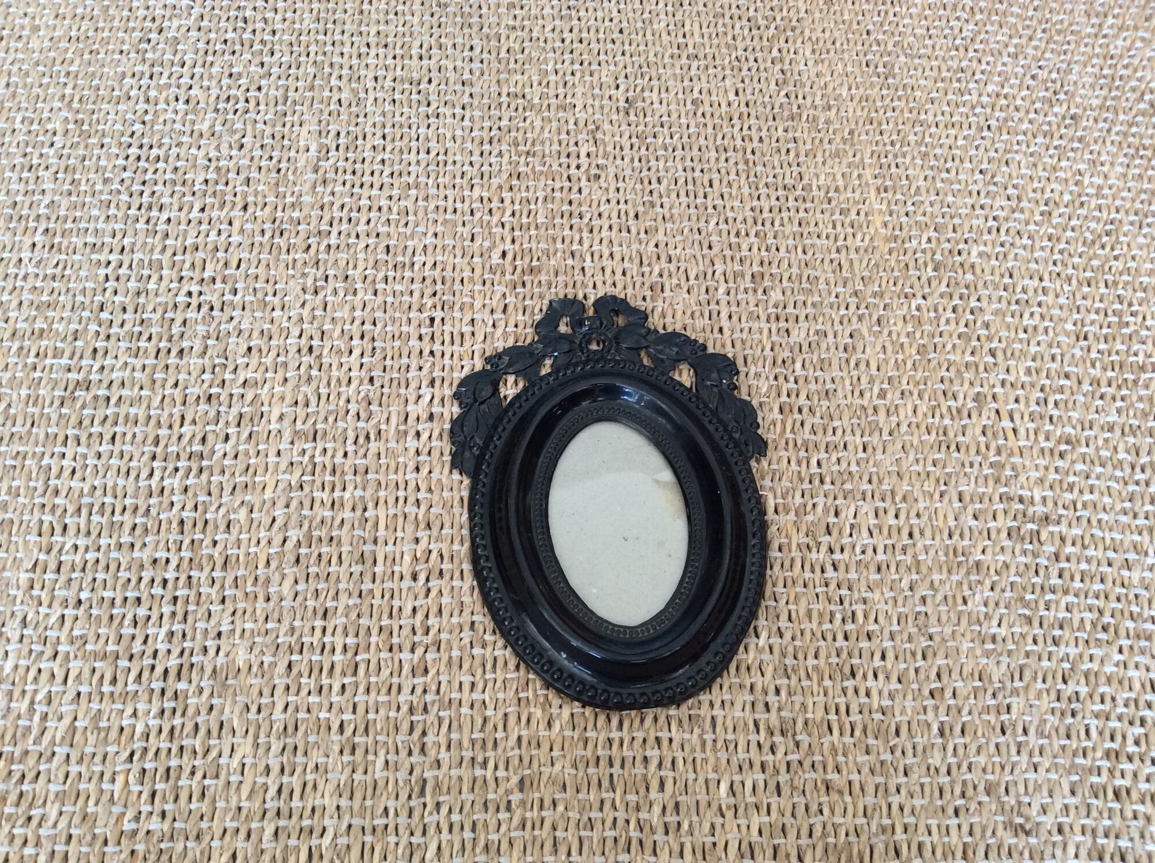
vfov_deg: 44.1
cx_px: 578
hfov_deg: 56.9
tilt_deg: -63.3
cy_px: 432
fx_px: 1066
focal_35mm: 32
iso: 64
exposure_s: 1/25
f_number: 2.4
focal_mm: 3.3
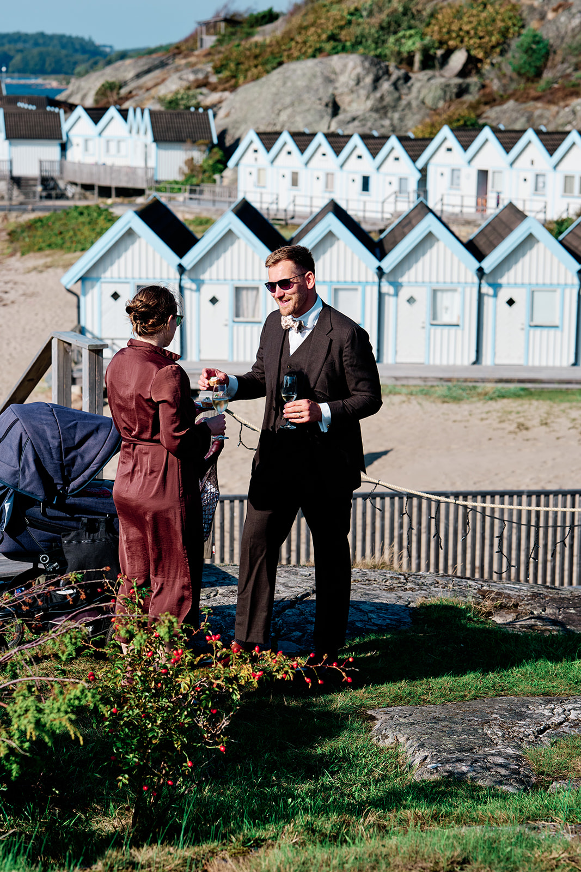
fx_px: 2033
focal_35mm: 84
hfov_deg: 16.3
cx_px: 290
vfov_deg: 24.2
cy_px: 436
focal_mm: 56
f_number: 3.6
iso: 125
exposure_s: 1/2000
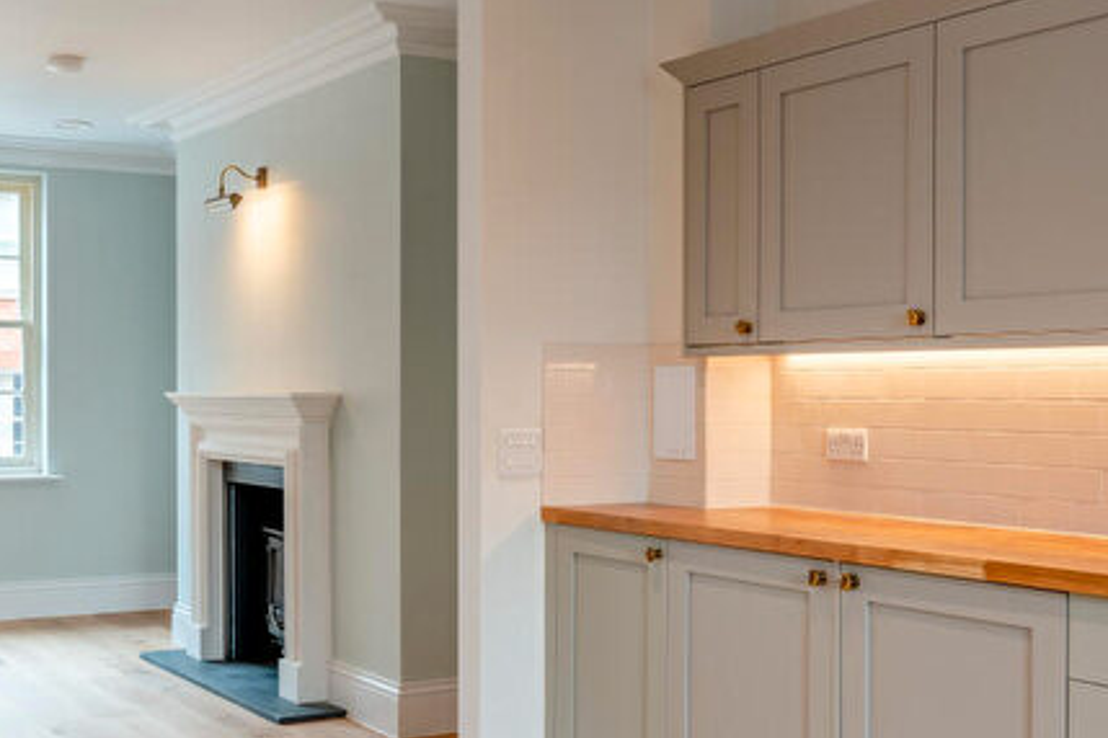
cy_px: 453
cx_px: 444
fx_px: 1508
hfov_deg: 40.2
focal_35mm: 49
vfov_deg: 27.4
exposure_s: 1/80
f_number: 8
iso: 100
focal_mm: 30
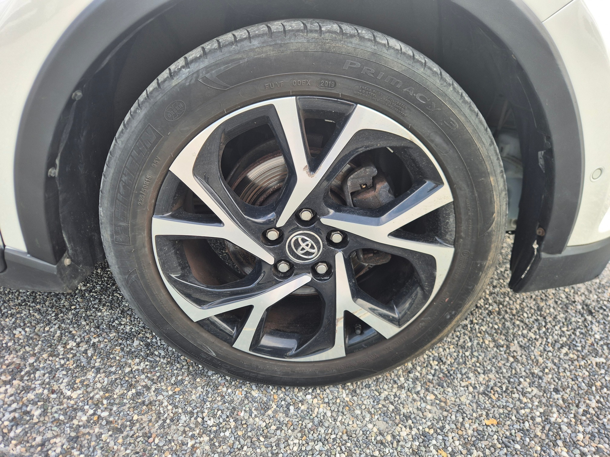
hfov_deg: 73.9
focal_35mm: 23
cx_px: 305
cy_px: 228
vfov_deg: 58.9
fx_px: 405
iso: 25
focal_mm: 5.4
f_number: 1.8
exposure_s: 1/189
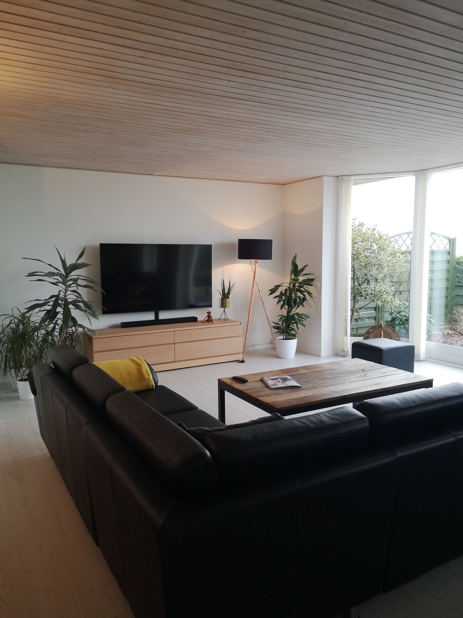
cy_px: 309
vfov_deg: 65.3
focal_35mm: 27
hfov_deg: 51.4
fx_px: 482
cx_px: 232
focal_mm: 3.95
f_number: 1.8
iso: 64
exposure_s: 1/50
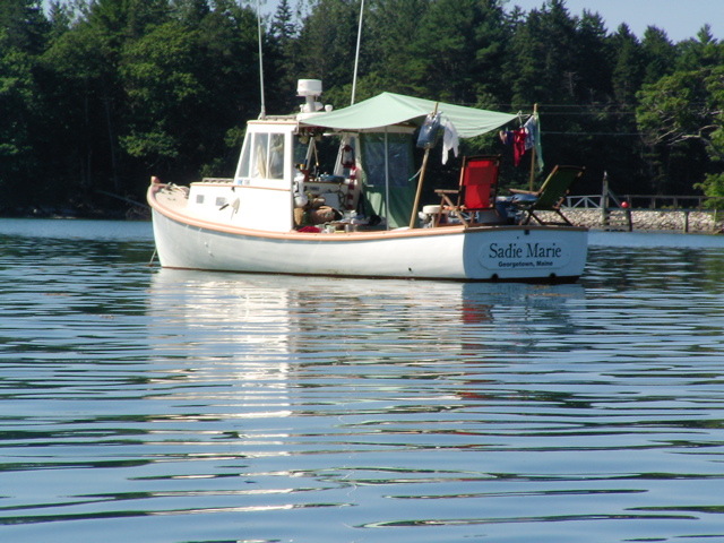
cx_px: 362
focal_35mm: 188
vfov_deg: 7.9
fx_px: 3932
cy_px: 272
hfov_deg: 10.5
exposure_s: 1/239
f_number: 7.4
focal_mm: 28.7
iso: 50
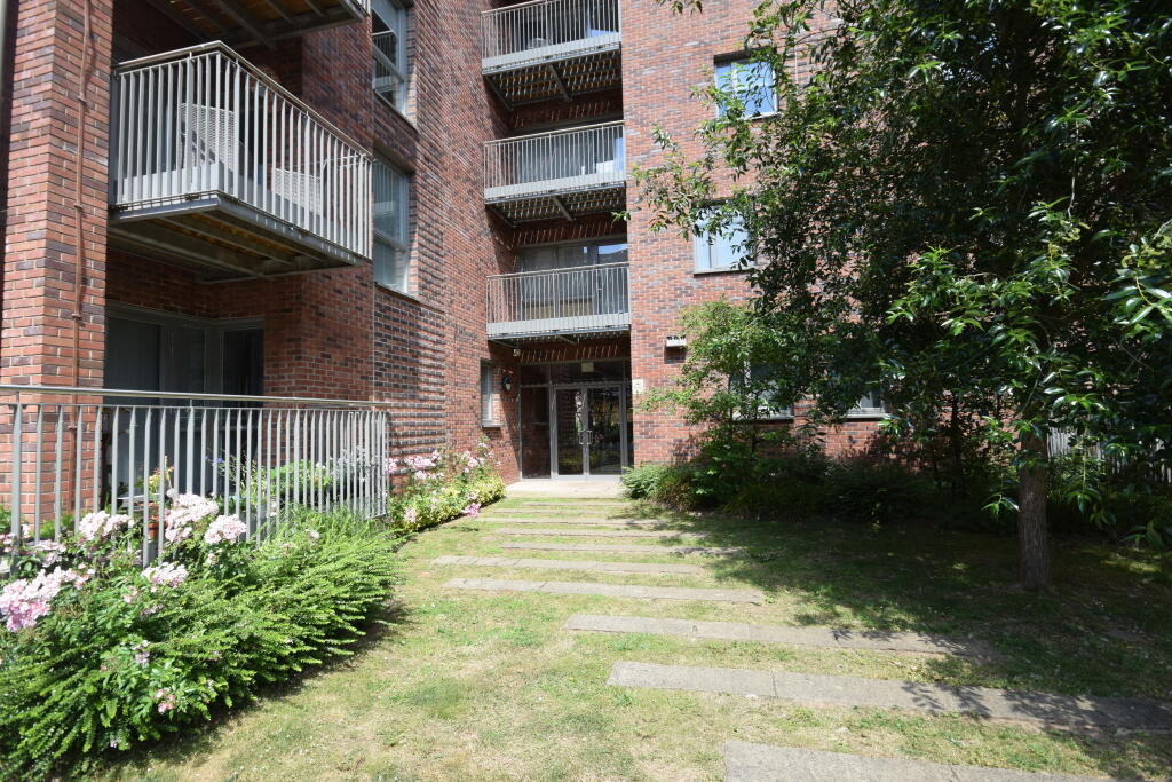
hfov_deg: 92.4
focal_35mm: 17
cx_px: 586
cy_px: 391
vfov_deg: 69.7
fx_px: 562
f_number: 8
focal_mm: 11.5
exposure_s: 1/250
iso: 360
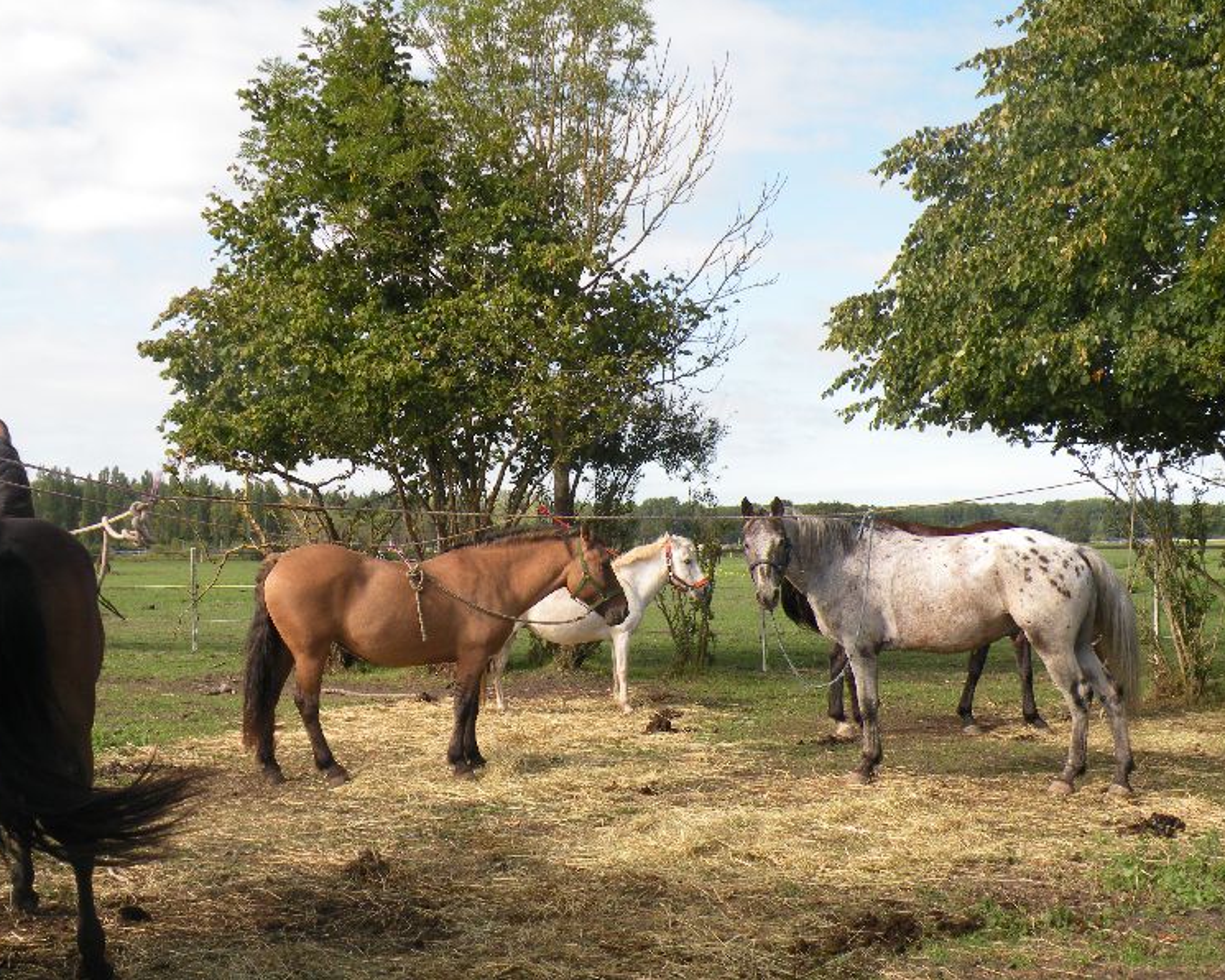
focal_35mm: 44
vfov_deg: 34.2
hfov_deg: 42.0
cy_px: 490
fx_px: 1595
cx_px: 580
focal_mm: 7.4
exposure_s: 1/250
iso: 100
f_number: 4.5
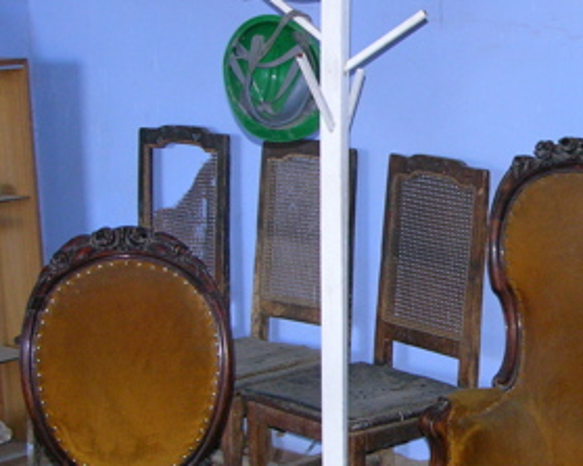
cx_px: 614
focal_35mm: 103
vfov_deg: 14.9
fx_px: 1777
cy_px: 282
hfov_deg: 18.1
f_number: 3
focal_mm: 11.6
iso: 200
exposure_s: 1/60.1
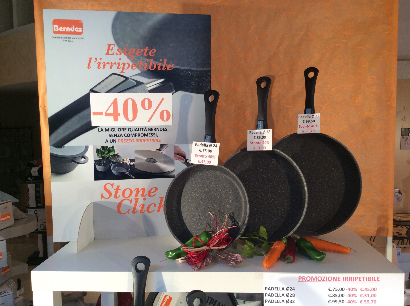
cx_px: 205
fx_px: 378
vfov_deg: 44.1
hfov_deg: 56.9
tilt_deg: -4.4
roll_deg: +0.2
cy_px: 153
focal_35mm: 32
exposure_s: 1/33
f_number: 2.4
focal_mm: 3.3
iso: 32
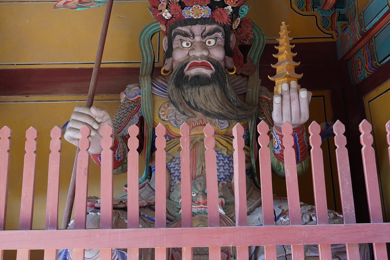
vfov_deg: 29.6
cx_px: 191
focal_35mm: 45
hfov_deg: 43.6
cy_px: 76
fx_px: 488
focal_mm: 30
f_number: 6.3
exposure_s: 1/100
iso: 3200
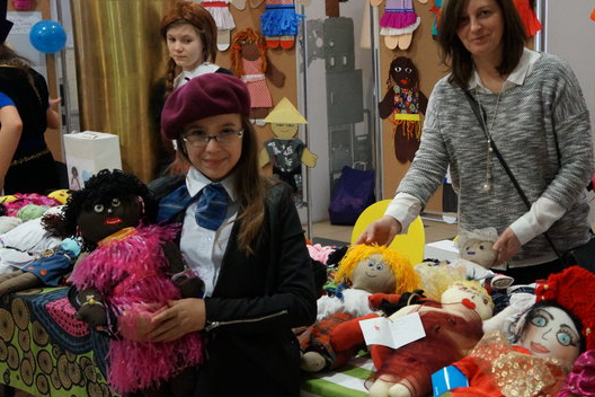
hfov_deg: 31.0
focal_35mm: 65
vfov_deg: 21.0
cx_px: 359
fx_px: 1068
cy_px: 179
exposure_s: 1/40
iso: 3200
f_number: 4.5
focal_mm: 35
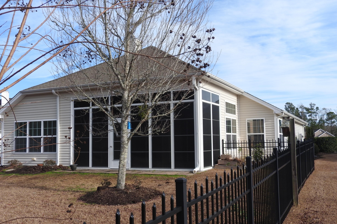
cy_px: 116
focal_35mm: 37
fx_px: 346
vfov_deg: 35.9
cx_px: 169
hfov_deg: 51.9
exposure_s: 1/800
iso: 100
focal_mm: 6.3
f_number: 3.8
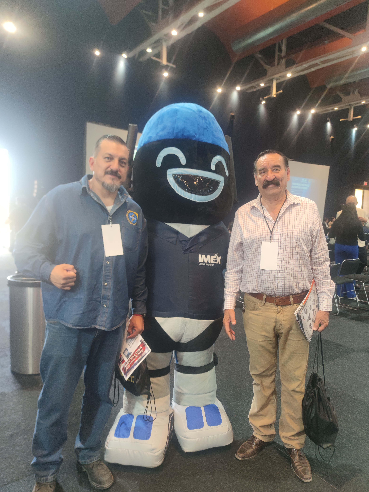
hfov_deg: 56.8
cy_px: 246
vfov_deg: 71.6
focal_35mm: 24
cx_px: 184
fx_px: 341
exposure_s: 1/60
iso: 334
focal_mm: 6.72
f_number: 1.69
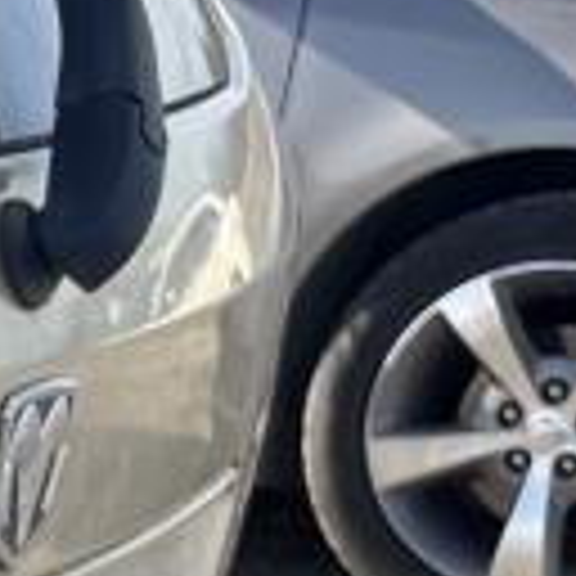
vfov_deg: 8.1
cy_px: 864
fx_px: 3991
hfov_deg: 6.2
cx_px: -2025
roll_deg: -1.8
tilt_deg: -16.4
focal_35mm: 212
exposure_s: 1/2053
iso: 100
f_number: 1.78
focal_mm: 6.76
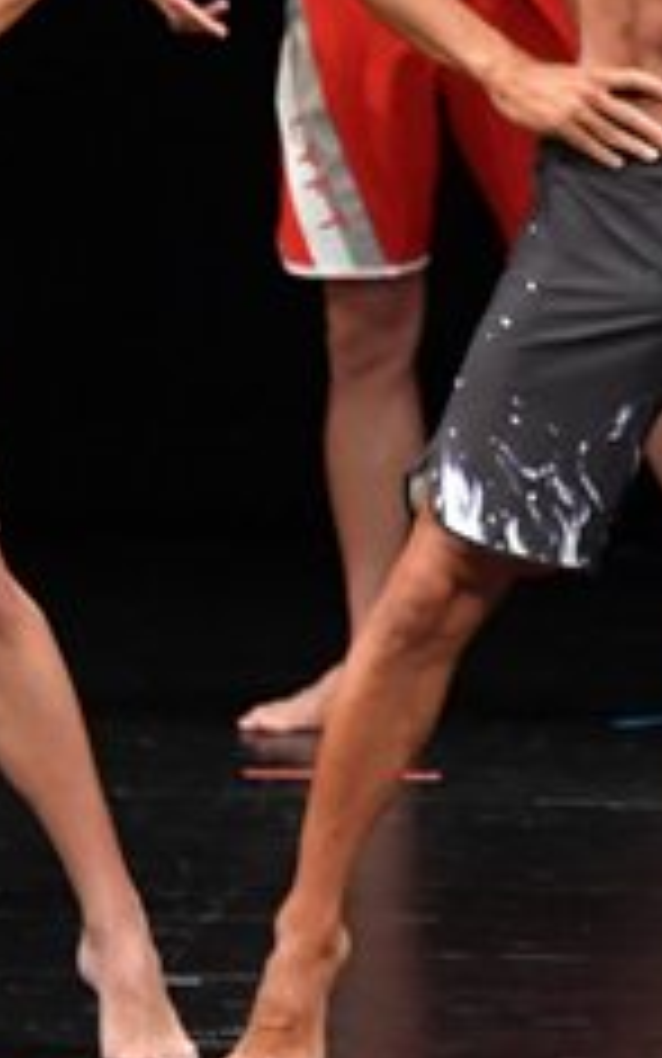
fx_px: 23223
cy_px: 176
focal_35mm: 805
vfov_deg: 2.6
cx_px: -403
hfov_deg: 1.6
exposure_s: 1/400
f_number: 5.6
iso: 3200
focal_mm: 160
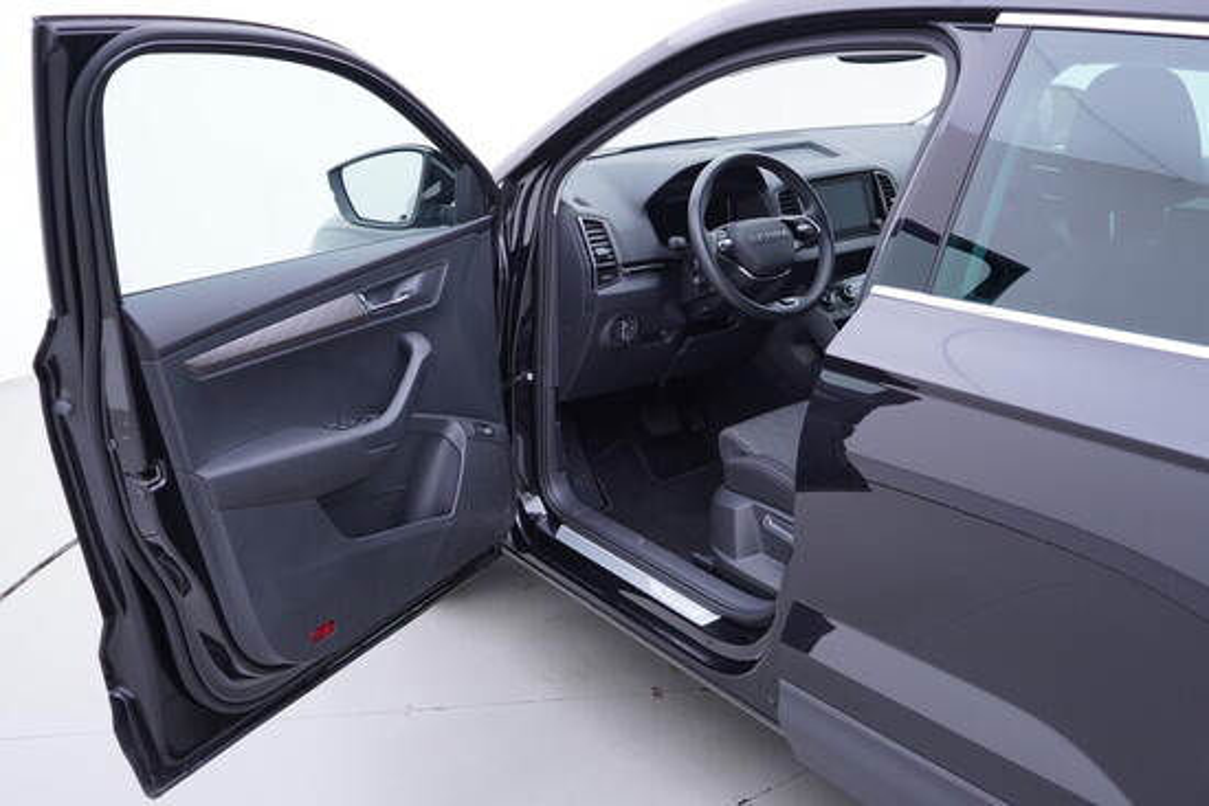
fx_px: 1209
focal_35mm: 36
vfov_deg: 36.9
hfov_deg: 53.1
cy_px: 403
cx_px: 604
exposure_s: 1/40
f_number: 2.8
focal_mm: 24
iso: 125
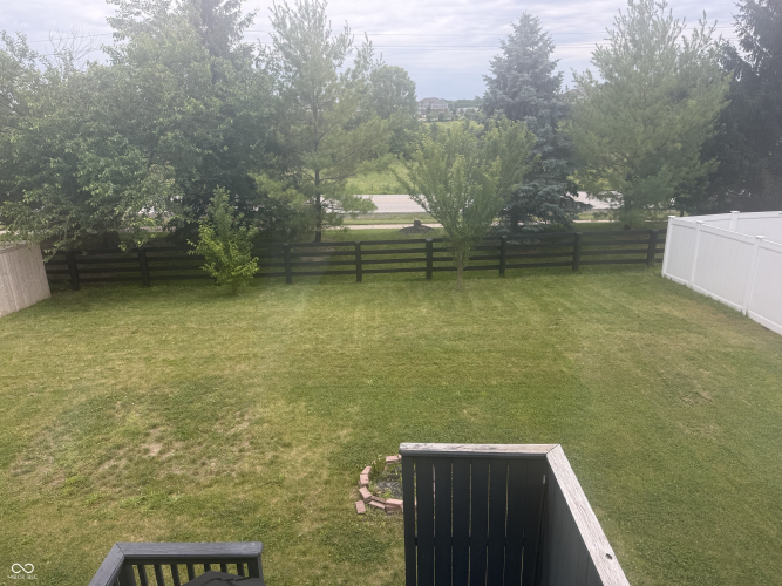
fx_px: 542
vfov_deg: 56.8
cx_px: 391
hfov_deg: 71.6
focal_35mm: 24
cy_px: 293
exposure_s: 1/1230
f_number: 1.78
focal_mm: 6.76
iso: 80
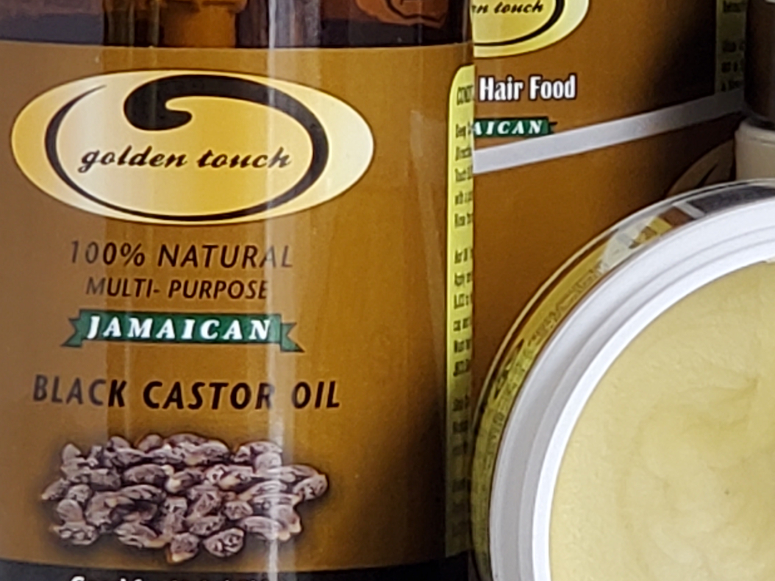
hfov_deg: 12.0
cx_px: 493
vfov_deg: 9.0
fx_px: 3694
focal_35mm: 165
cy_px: 174
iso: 125
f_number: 2.4
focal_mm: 6
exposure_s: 1/33
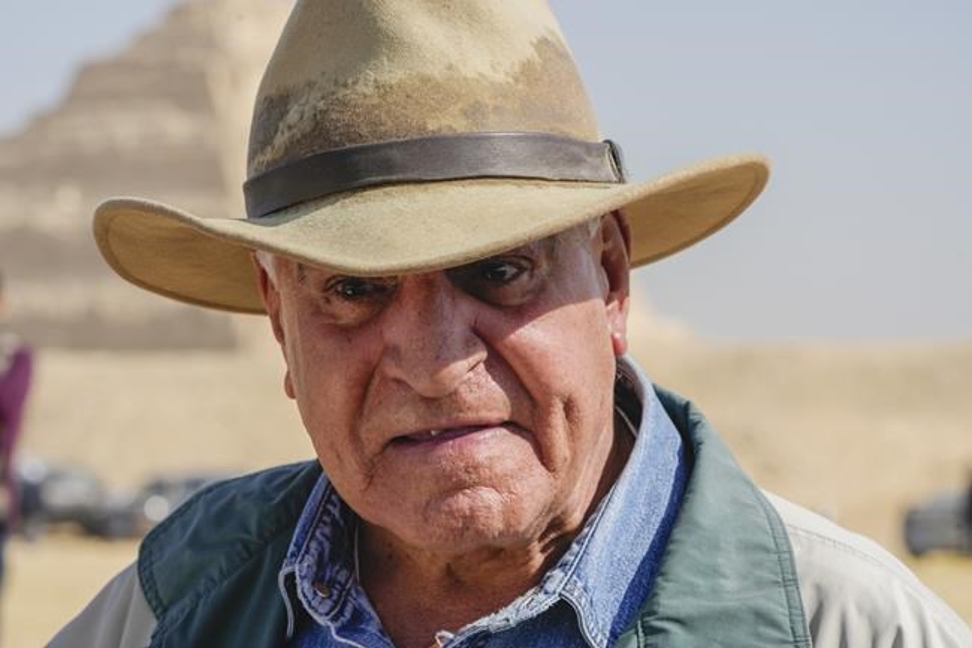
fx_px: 3941
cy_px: 324
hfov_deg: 14.1
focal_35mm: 146
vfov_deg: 9.4
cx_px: 486
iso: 200
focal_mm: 146
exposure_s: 1/320
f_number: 13
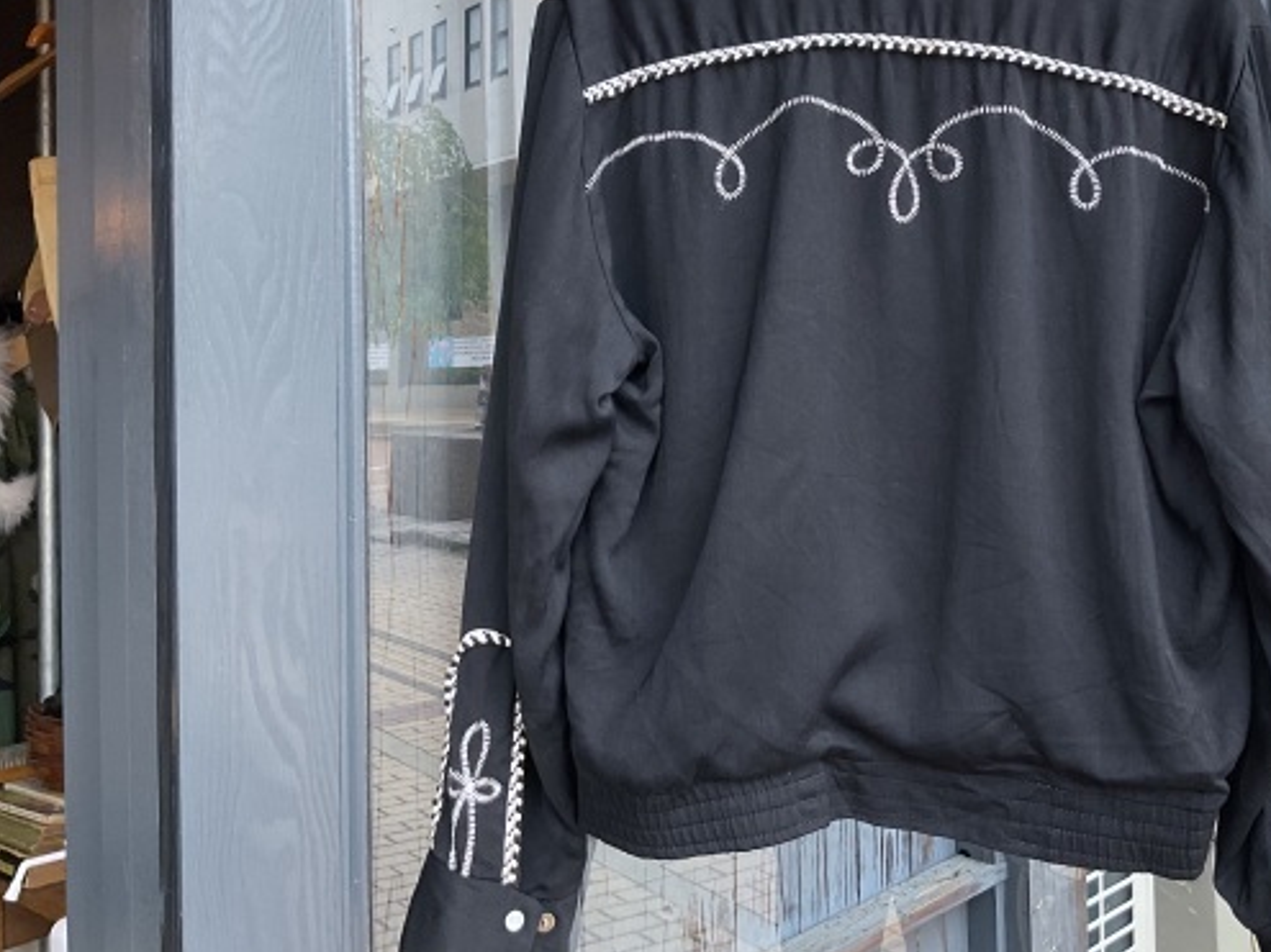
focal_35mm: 41
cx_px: 852
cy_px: 337
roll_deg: +1.0
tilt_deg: +1.5
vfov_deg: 34.9
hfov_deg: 45.1
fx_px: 1505
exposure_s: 1/100
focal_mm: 3
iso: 40
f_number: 1.8
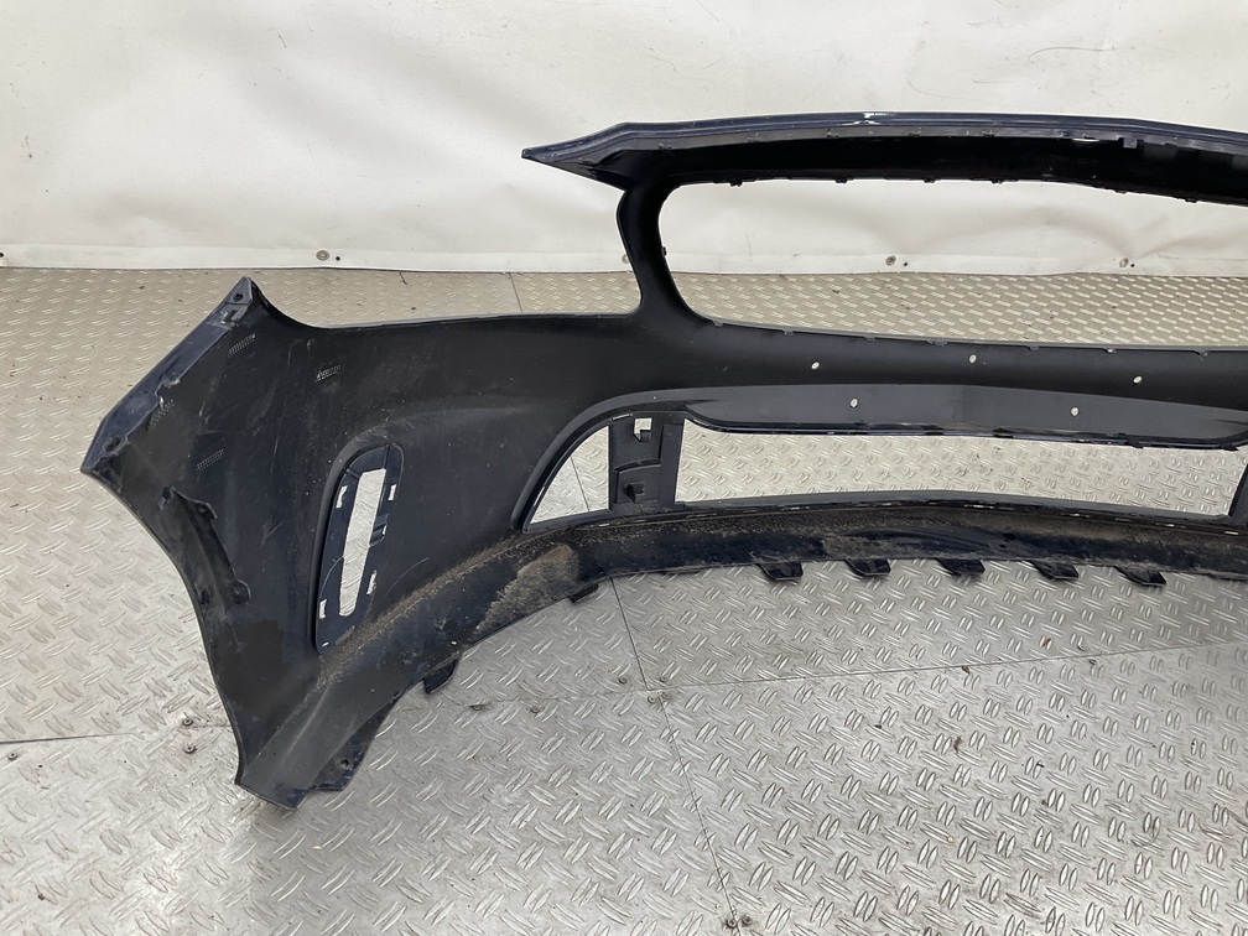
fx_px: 1046
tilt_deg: -31.8
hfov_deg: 61.7
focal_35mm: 29
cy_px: 468
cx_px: 624
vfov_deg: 48.2
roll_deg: -9.6
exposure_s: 1/100
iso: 32
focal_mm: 3
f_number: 1.8
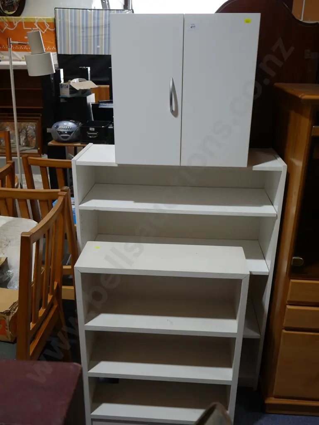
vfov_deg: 56.8
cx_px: 160
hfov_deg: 44.2
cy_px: 212
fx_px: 393
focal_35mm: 32
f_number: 3.6
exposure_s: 1/100
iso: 200
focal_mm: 16
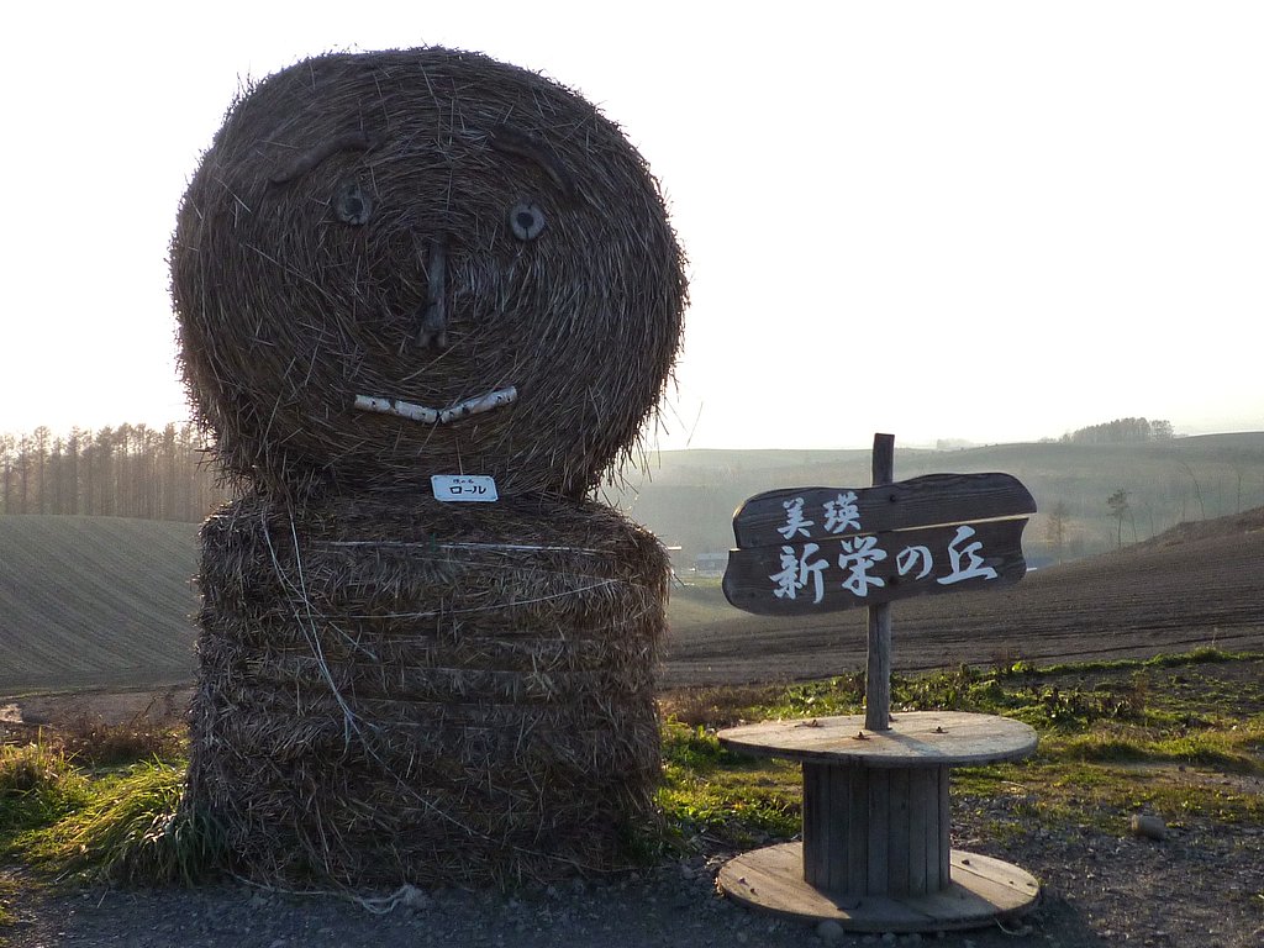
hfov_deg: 42.9
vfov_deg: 32.9
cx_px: 632
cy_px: 474
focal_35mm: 44
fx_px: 1607
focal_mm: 4.9
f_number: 3.5
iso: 125
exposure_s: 1/640
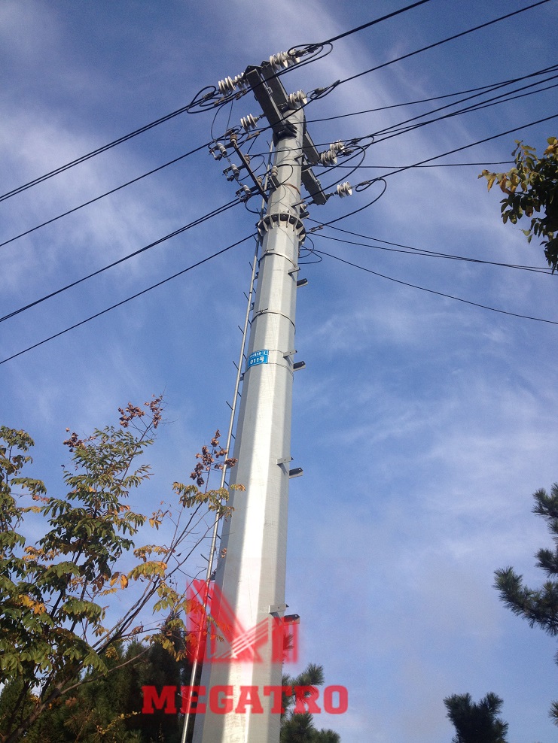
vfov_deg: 52.6
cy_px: 372
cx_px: 279
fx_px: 752
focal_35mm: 35
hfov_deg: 40.7
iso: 64
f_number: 2.4
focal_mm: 4.28
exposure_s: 1/1325
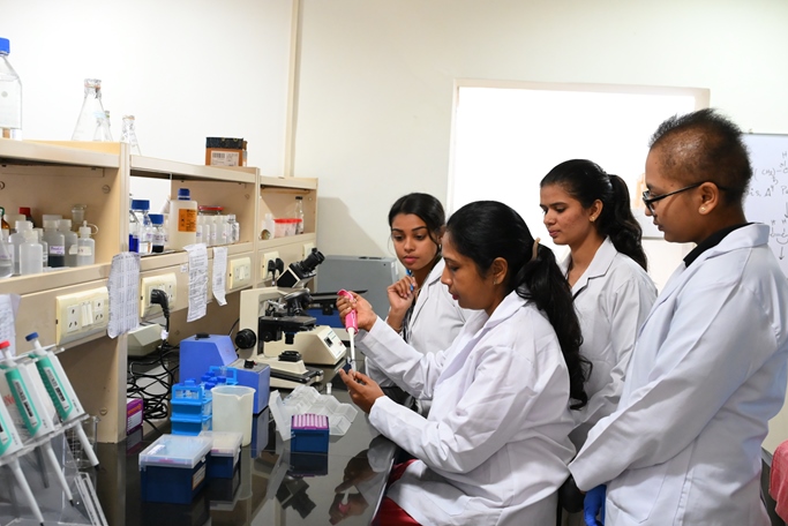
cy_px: 290
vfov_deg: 32.6
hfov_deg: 47.3
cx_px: 351
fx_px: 898
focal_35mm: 41
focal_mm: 35
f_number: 5
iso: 5000
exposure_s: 1/60
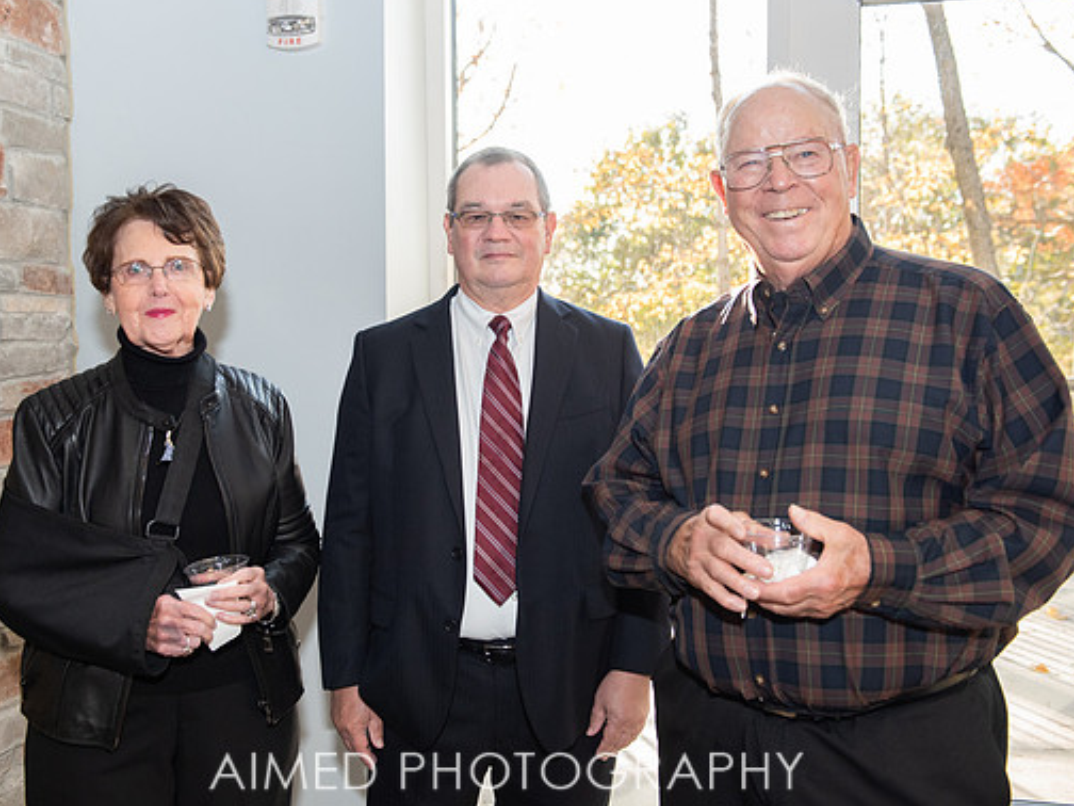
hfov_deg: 48.9
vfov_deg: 37.7
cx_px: 485
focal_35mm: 38
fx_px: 1179
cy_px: 376
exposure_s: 1/250
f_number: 3.5
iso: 800
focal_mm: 32
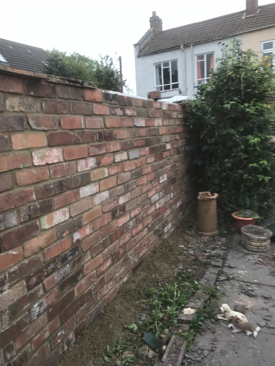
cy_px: 183
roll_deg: +3.9
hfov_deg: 49.7
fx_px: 297
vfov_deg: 63.4
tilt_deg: -11.0
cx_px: 138
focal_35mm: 28
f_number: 1.8
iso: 25
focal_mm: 3.99
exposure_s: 1/50
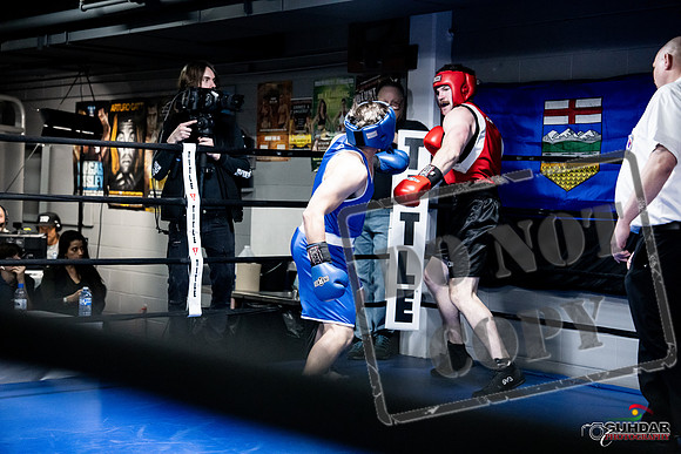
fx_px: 1324
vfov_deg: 19.5
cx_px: 340
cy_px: 227
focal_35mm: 70
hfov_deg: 28.8
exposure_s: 1/1000
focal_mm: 70
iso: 10000
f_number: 2.8
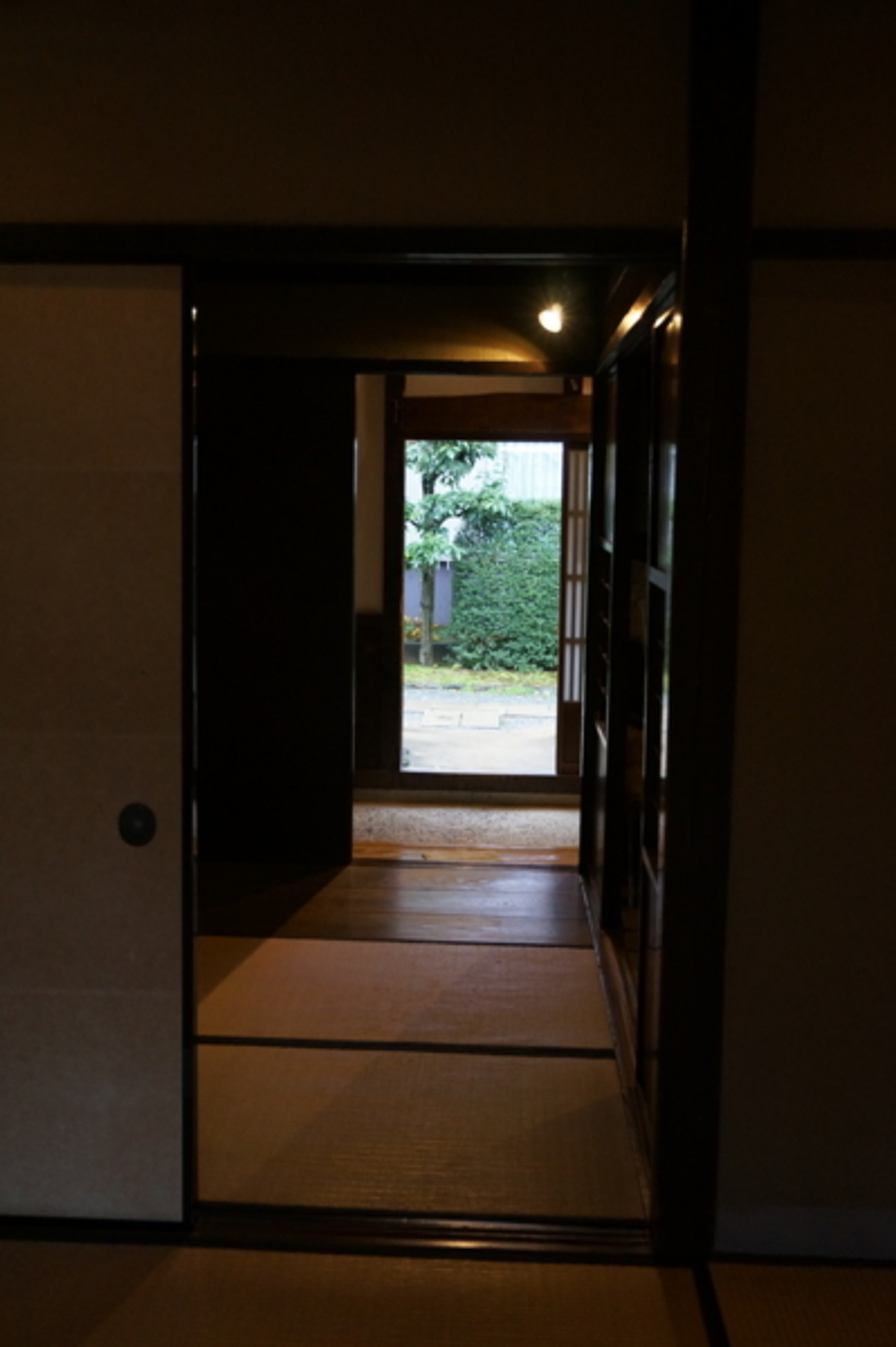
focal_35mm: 40
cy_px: 674
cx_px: 448
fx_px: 1515
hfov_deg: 33.0
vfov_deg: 48.0
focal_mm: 27
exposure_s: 1/60
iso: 1250
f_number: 4.5
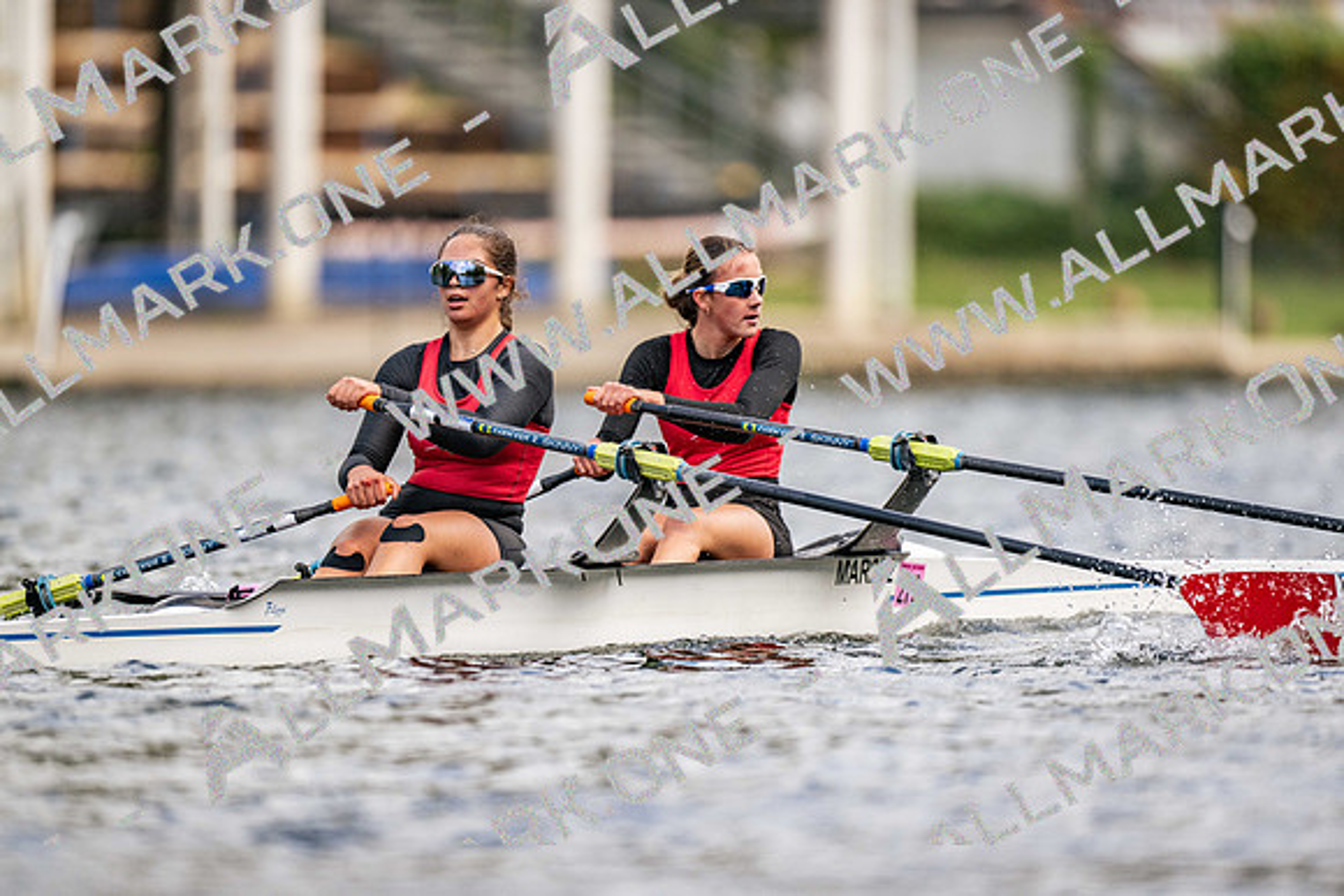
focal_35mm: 600
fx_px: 22416
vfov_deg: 2.3
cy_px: 448
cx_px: 672
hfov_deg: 3.4
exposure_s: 1/2500
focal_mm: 600
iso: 450
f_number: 4
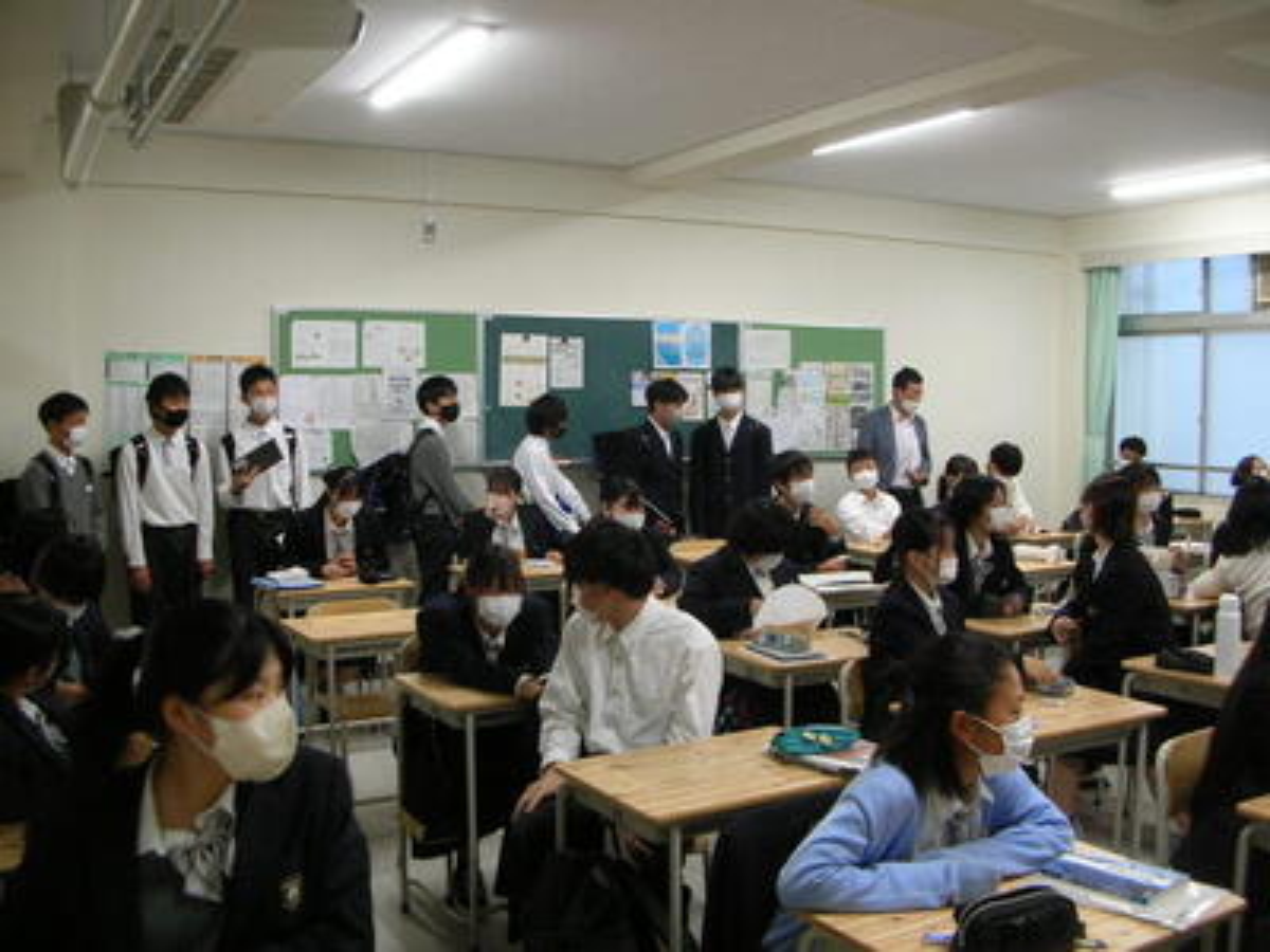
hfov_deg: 52.6
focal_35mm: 35
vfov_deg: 40.7
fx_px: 1284
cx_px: 635
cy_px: 476
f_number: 2.8
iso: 50
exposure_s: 1/11
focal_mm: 5.8
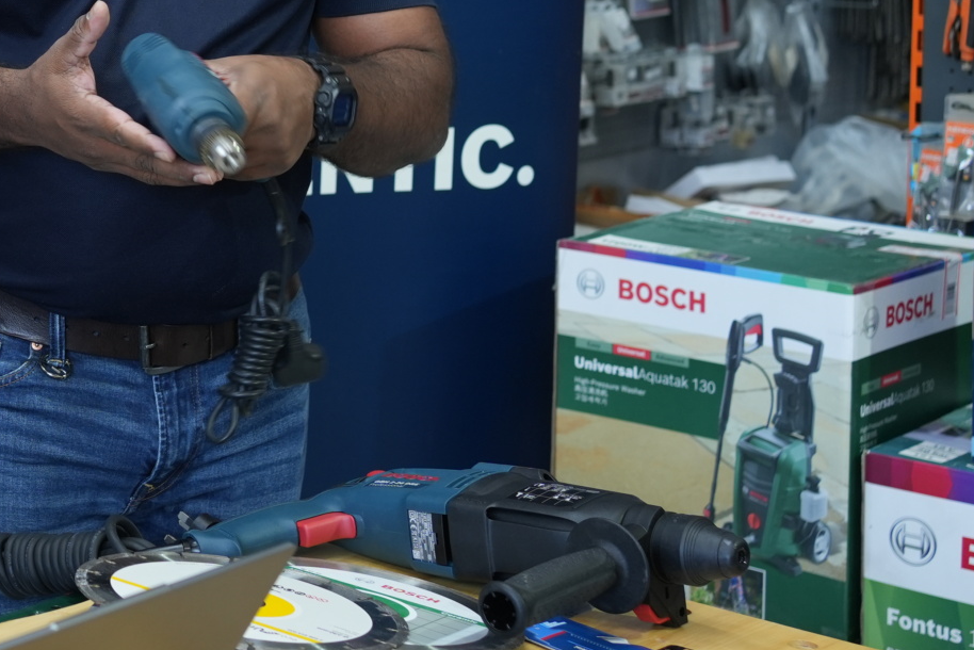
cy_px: -59
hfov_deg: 19.6
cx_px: -186
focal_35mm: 98
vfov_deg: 13.7
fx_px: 2652
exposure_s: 1/100
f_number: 4
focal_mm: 35
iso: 500
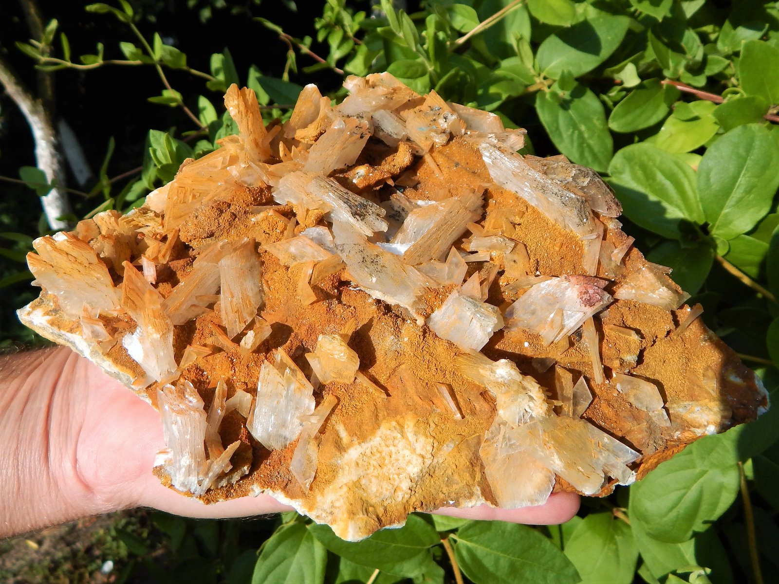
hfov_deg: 76.4
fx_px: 495
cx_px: 390
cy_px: 292
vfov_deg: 61.1
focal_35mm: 22
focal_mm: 4
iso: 125
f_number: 6
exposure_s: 1/400
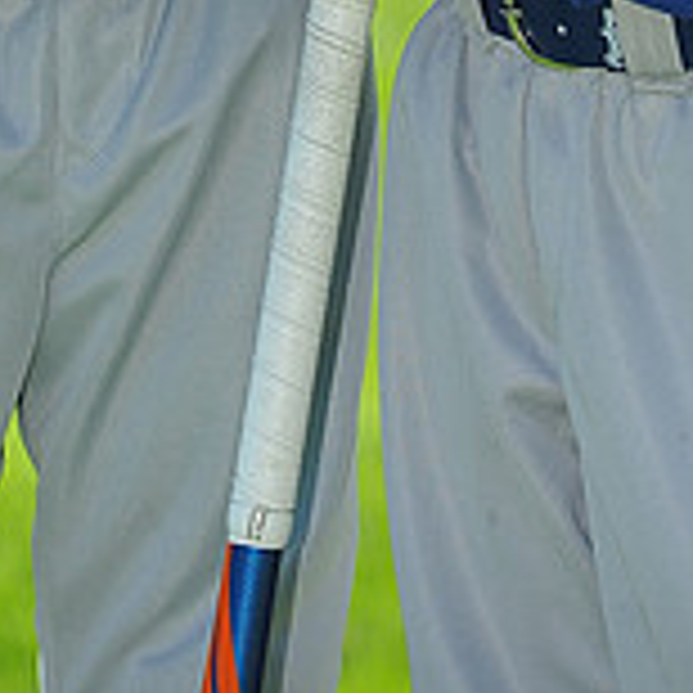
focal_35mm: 497
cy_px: -608
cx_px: 234
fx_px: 11257
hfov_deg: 3.5
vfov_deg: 3.5
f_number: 5.6
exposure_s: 1/400
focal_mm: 155
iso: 200
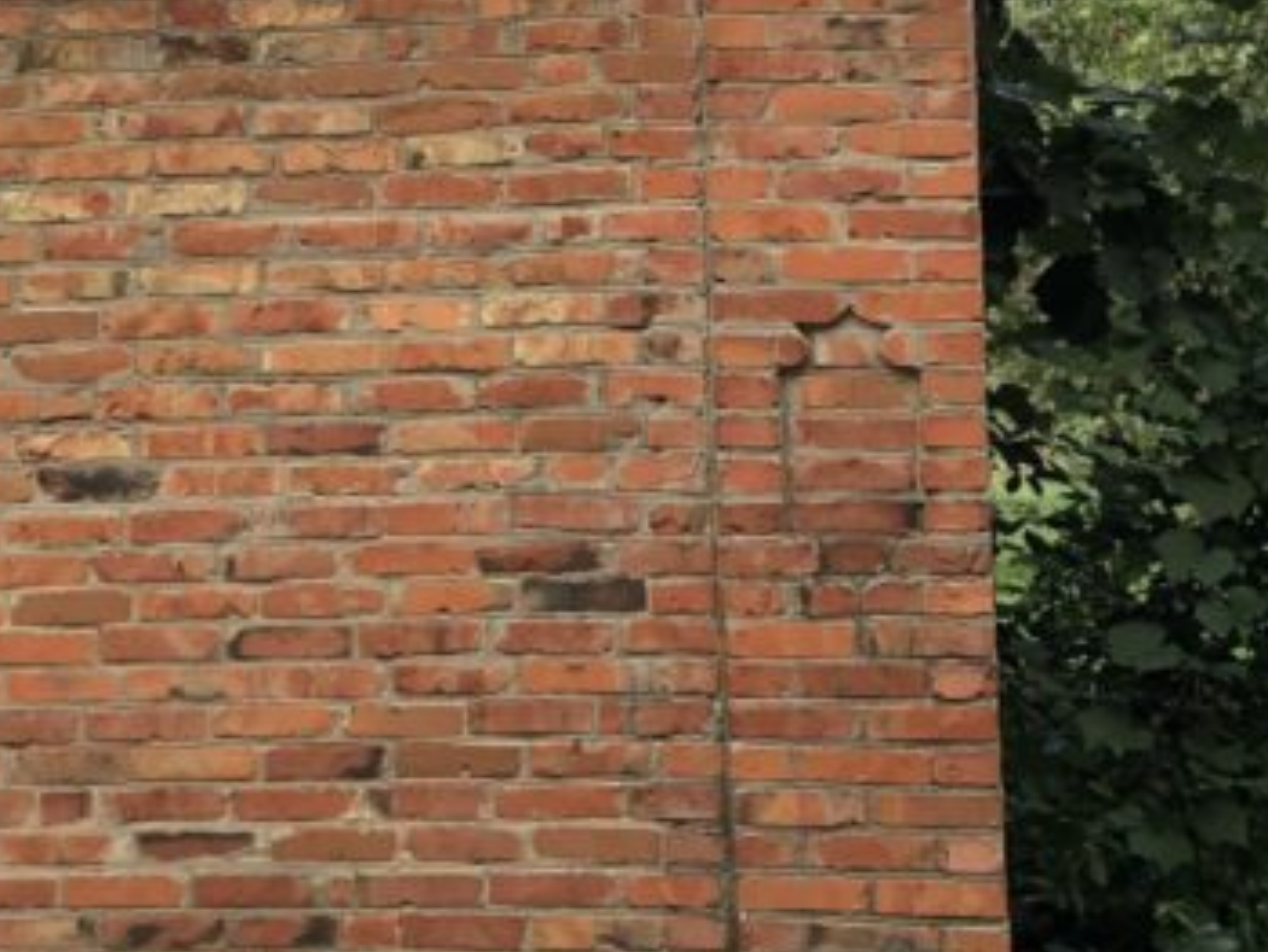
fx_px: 2346
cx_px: 475
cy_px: 83
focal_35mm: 64
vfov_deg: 22.4
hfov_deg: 30.1
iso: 50
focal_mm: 3.99
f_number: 1.8
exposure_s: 1/120
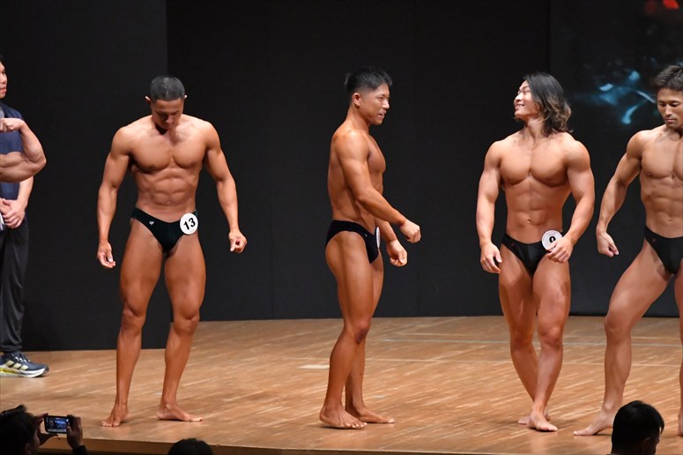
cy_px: 228
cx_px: 342
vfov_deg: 5.4
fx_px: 4836
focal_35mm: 255
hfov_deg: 8.1
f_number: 5.6
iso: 10000
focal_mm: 170
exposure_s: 1/400
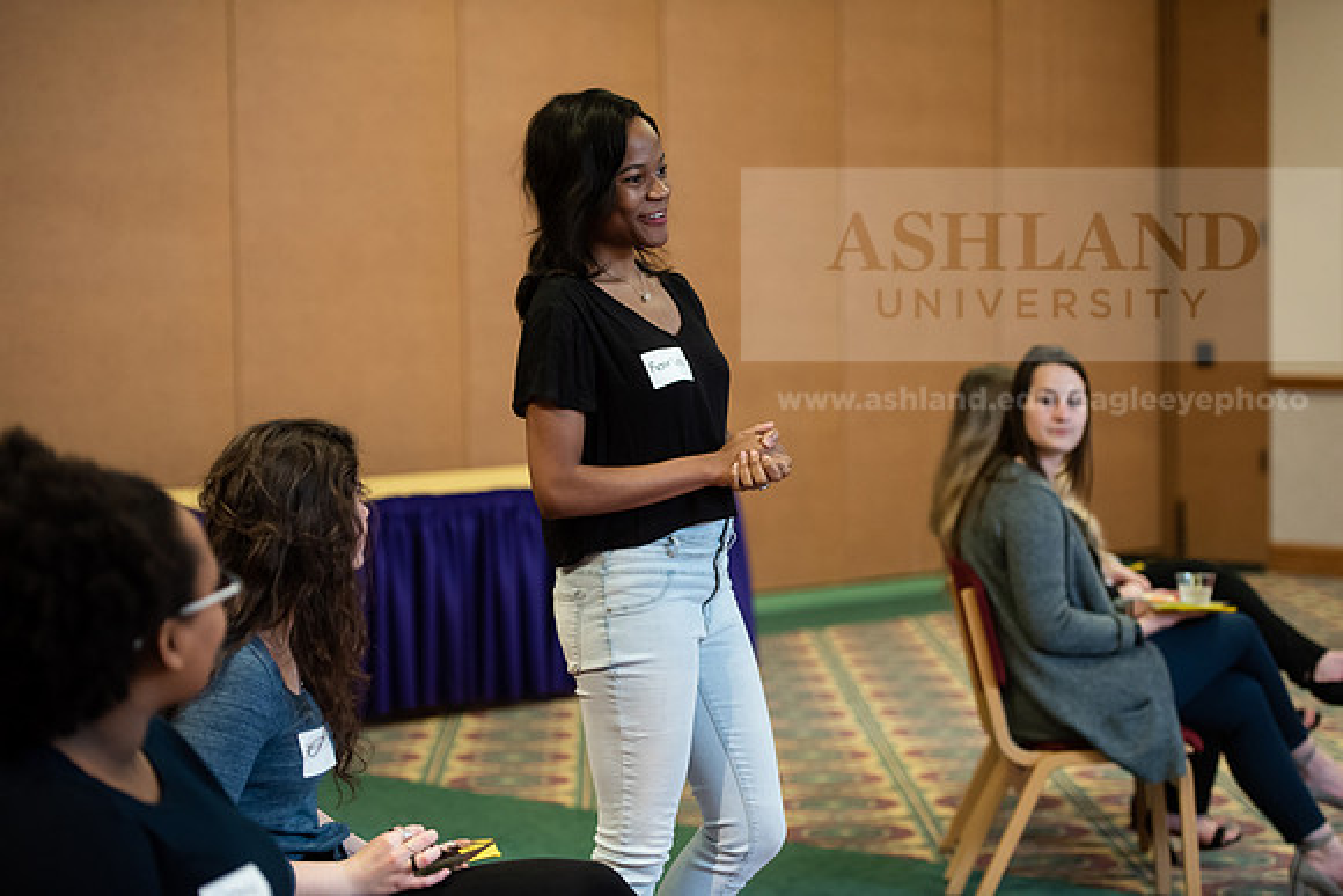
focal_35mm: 86
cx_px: 672
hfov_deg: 23.6
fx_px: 3209
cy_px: 448
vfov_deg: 15.9
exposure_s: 1/200
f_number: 2.8
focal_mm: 86
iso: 2000
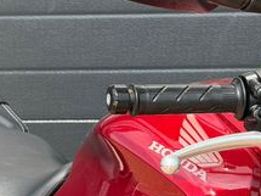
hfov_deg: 13.4
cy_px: 192
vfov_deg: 10.3
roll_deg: +2.0
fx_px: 1078
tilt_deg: -21.7
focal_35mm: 143
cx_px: 316
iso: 80
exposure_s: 1/2577
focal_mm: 6.76
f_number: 1.78
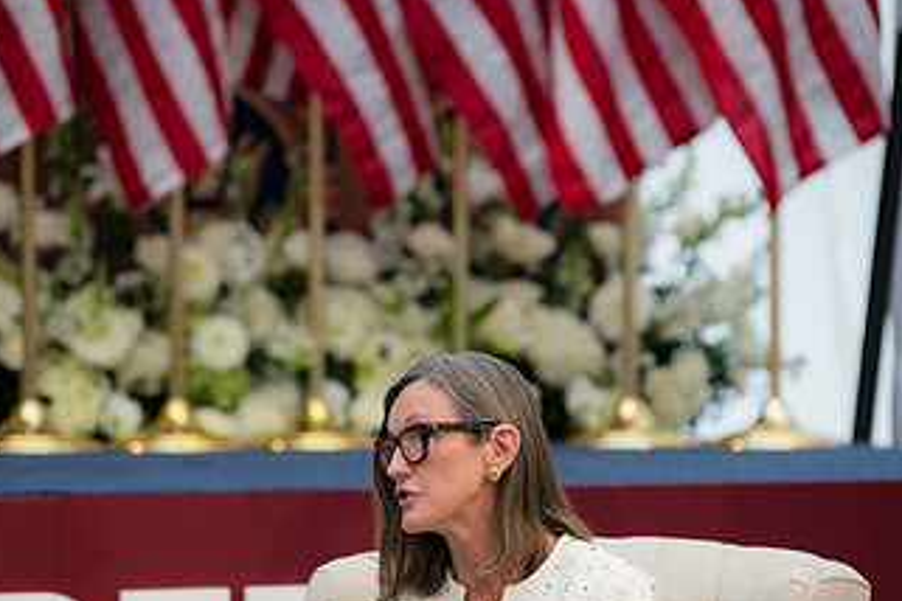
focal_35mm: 271
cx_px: 436
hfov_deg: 7.6
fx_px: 6790
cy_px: 510
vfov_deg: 5.1
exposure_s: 1/320
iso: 200
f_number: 2.8
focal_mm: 150
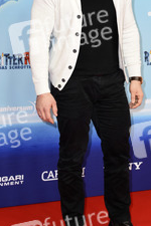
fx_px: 452
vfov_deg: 28.0
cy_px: 84
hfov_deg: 18.9
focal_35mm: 72
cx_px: 90
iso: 640
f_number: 4.5
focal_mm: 27
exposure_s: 1/160
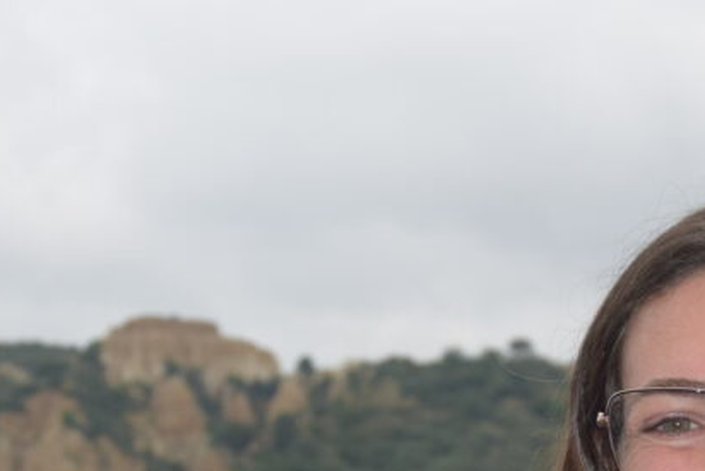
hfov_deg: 13.8
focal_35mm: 149
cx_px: 337
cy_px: 435
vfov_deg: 9.2
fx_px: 2919
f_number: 6.3
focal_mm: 40
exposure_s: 1/200
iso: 100
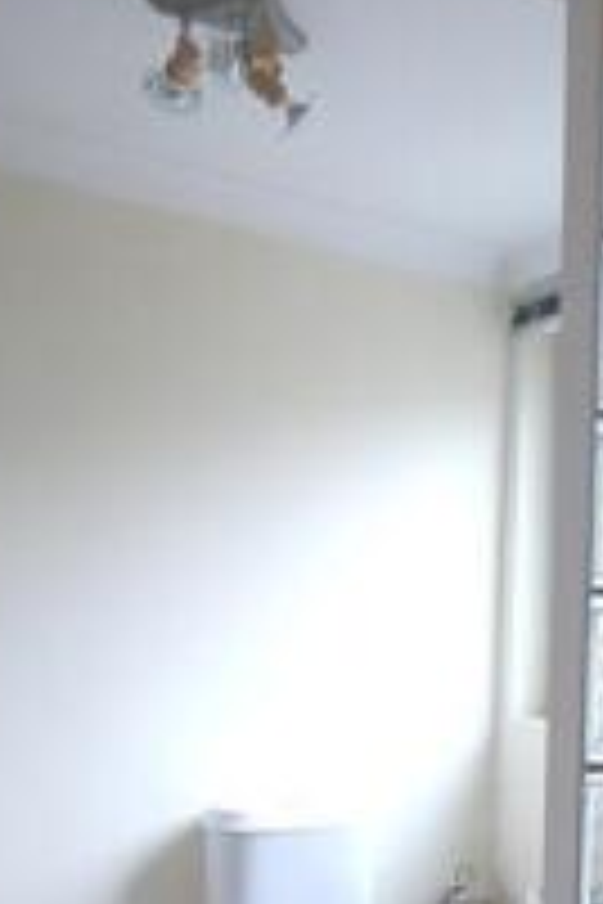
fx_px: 1231
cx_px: 688
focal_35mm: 49
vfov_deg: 38.9
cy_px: 711
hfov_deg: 25.2
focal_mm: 10
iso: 500
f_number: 4
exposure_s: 1/30
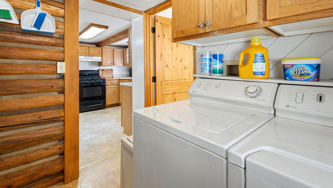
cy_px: 81
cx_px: 167
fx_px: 150
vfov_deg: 63.7
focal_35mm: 17
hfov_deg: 95.9
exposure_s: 1.6
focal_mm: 16
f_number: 9
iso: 250
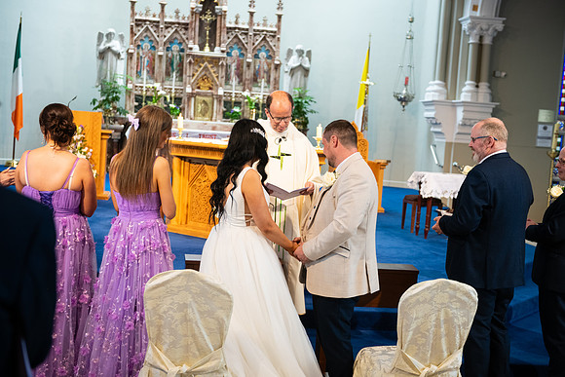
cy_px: 188
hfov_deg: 39.6
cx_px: 282
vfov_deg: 27.0
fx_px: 785
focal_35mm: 50
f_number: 3.5
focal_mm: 50
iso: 800
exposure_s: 1/160
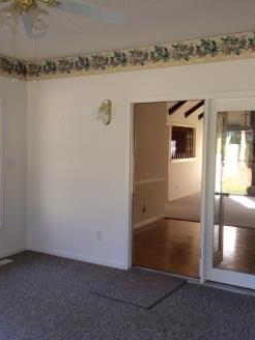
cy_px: 173
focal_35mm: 41
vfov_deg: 45.8
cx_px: 90
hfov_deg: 34.9
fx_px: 403
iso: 40
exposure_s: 1/60
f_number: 2.2
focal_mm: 4.12
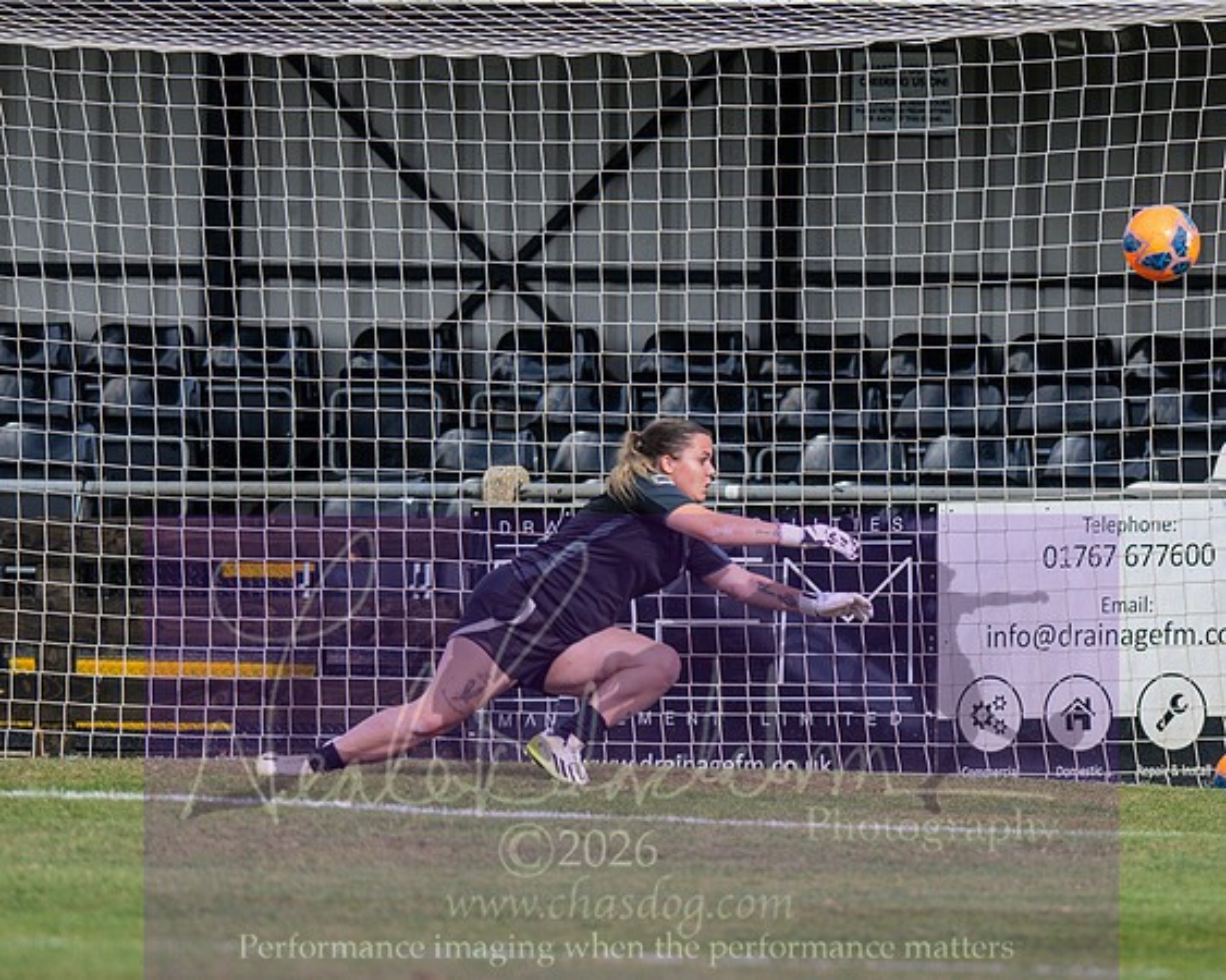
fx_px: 23790
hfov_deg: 3.0
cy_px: 547
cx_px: 545
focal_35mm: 656
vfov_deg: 2.4
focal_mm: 300
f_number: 2.8
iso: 125
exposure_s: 1/2000
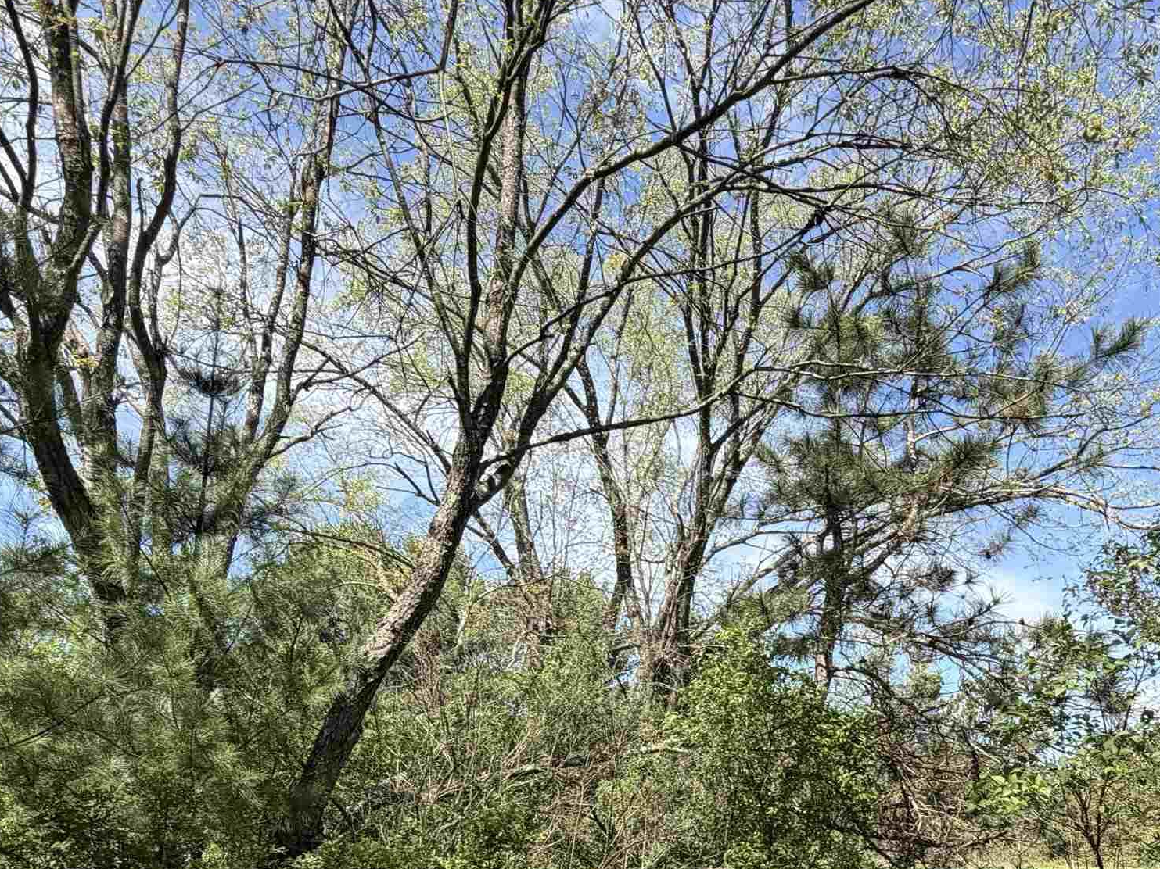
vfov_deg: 45.3
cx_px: 677
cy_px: 717
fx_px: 972
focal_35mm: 29
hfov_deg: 61.3
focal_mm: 2.22
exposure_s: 1/540
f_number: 2.2
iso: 40
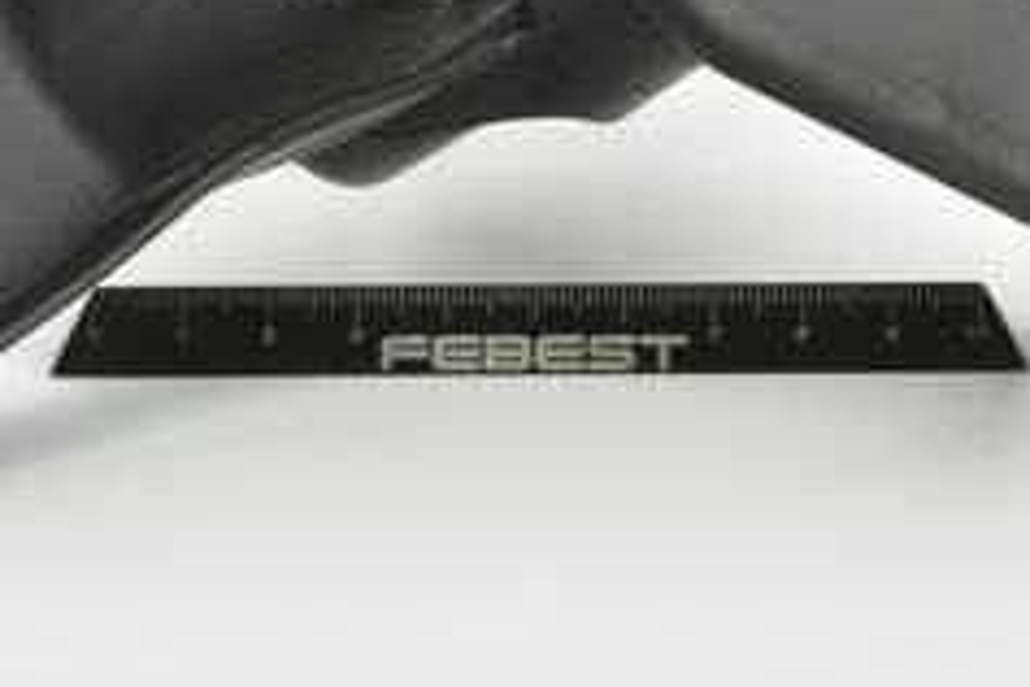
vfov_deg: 7.5
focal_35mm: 182
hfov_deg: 11.3
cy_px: -235
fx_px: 5207
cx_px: 522
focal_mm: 60
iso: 64
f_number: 29
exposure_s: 1/2.5
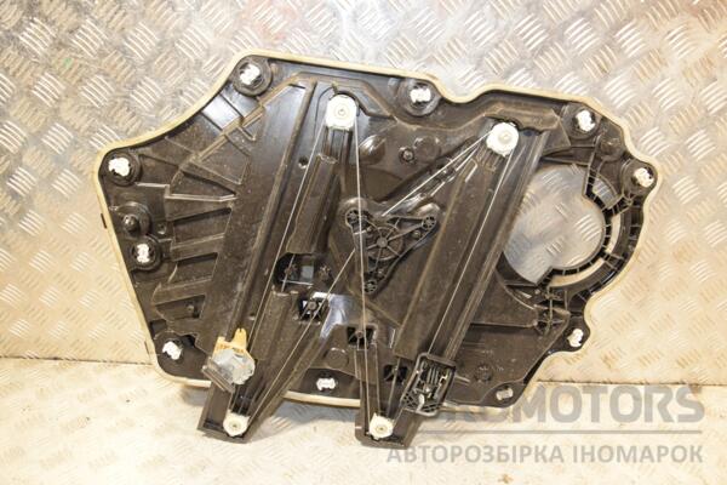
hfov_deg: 59.5
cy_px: 242
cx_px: 364
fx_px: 636
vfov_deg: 41.7
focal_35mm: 32
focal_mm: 21
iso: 800
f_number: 5
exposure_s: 1/100
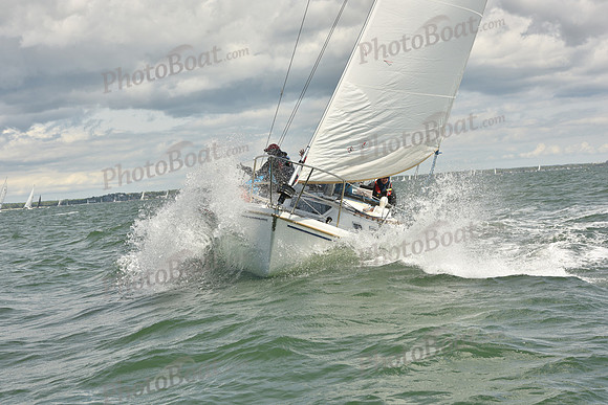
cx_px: 304
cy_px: 202
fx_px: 1554
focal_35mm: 92
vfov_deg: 14.9
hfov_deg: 22.1
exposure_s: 1/800
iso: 320
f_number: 11
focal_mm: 92
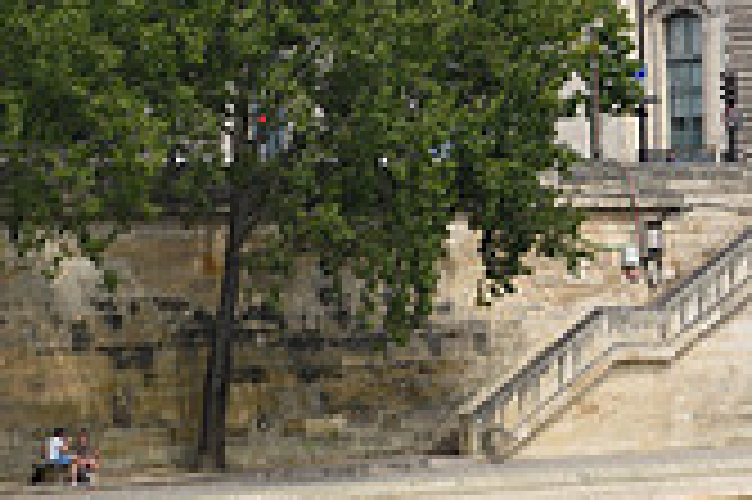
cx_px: 982
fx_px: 5447
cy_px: -322
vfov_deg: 5.2
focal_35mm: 261
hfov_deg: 7.8
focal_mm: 75
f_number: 11
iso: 90
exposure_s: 1/125
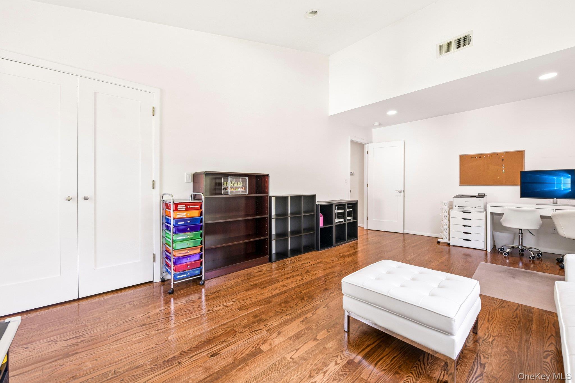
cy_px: 192
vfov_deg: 81.2
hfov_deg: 104.3
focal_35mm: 14
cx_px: 288
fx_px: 224
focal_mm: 14
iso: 400
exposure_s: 1/13
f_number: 8
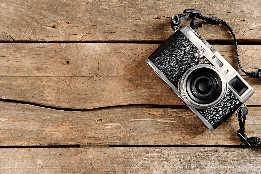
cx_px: 130
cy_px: 87
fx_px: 450
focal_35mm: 62
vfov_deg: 21.9
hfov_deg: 32.4
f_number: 8
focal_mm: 62
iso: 200
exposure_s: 1/160
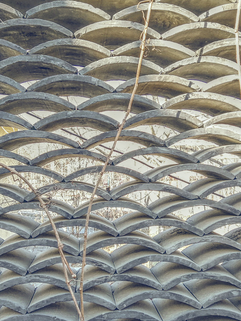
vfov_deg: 43.0
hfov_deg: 32.8
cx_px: 112
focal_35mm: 44
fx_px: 409
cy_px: 159
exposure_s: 1/138
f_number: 2.2
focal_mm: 3.95
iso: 50
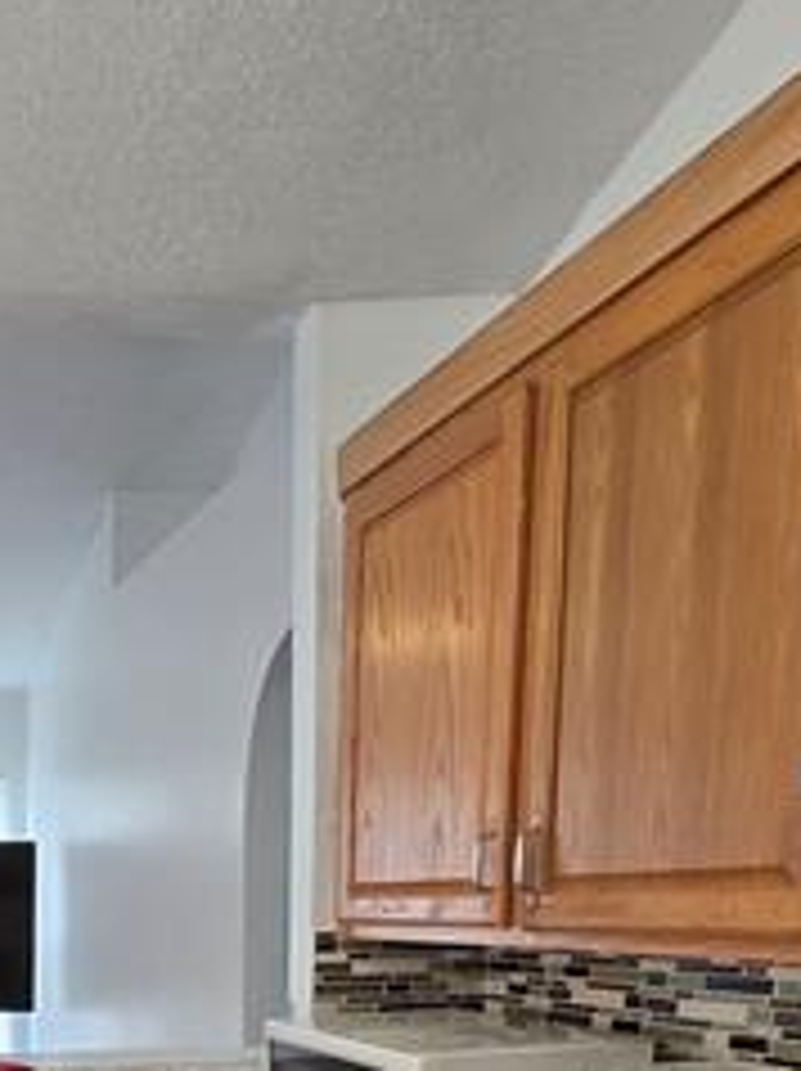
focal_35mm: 42
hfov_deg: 31.5
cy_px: 1170
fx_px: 1298
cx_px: -14
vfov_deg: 37.7
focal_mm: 1.7
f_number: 2.2
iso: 125
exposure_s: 1/60
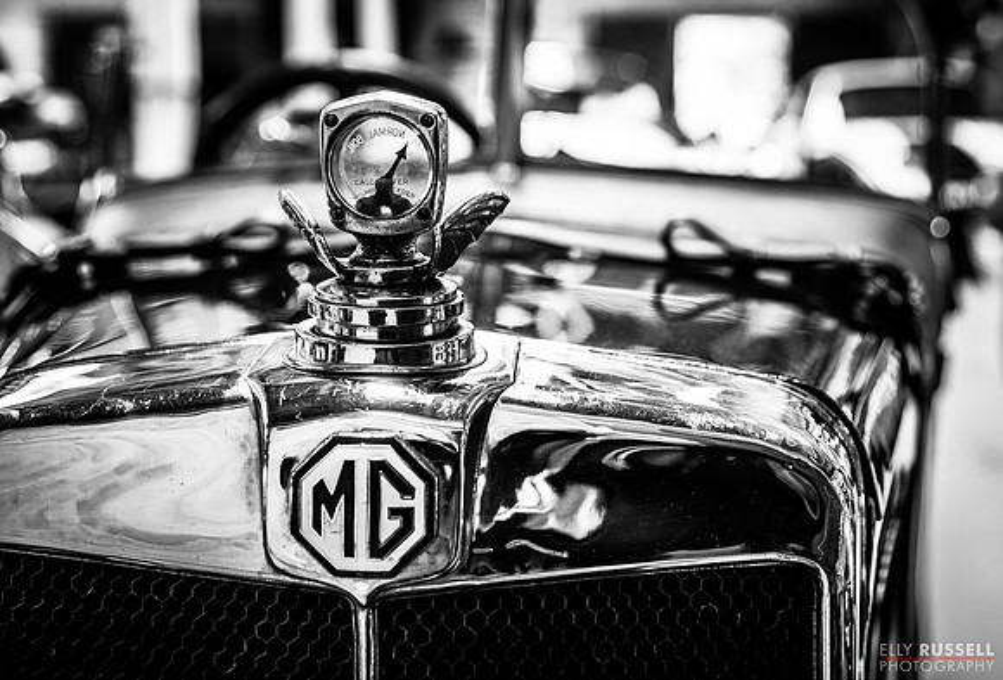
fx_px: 1579
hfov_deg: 35.2
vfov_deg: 24.3
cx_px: 547
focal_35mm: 56
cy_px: 316
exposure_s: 1/160
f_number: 4.5
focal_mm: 52
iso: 500
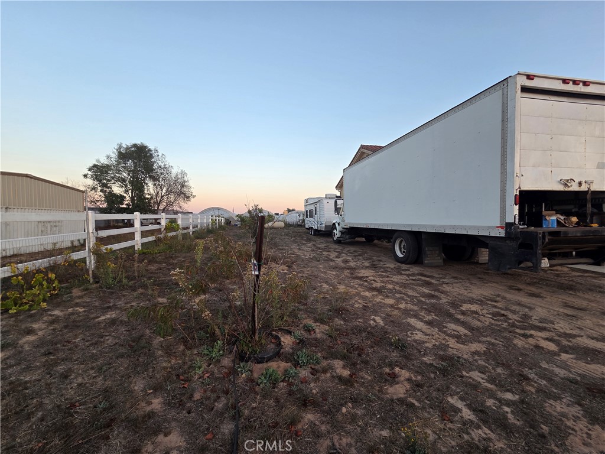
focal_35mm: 13
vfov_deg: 89.9
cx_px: 302
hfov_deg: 106.2
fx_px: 227
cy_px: 227
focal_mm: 2.2
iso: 50
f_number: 2.2
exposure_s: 1/142
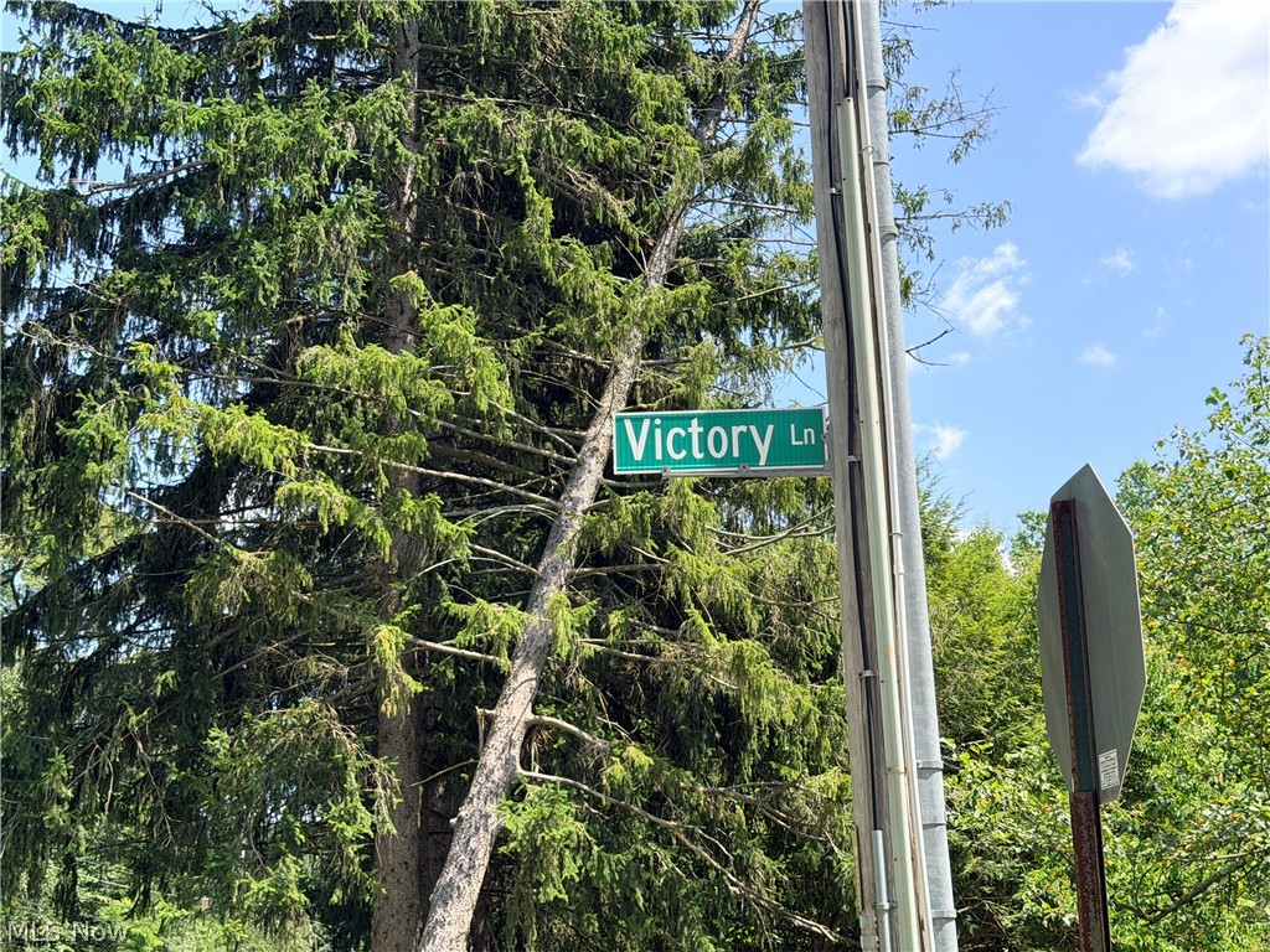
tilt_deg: +15.6
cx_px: 635
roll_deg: -0.1
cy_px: 476
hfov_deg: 39.7
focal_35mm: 48
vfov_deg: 30.3
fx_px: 1761
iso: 80
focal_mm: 6.76
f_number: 1.78
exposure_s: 1/2088
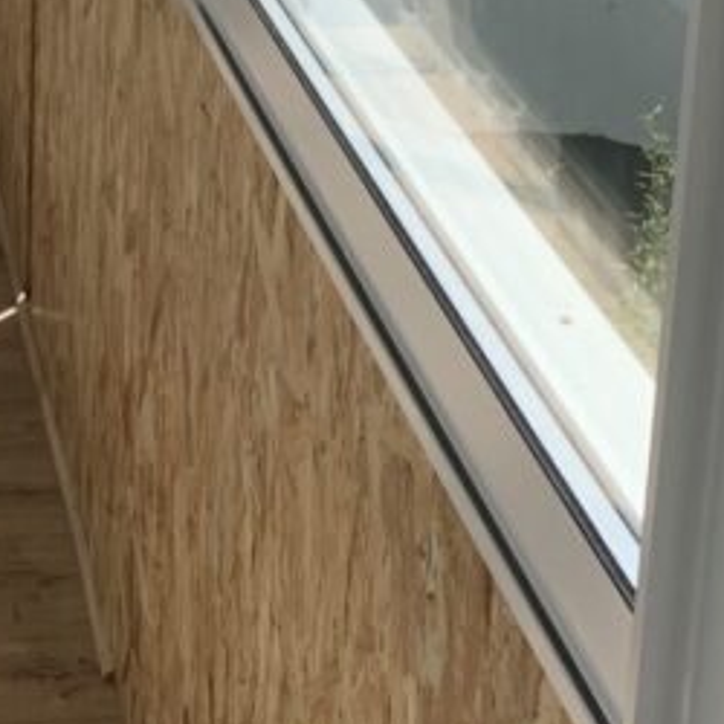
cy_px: -255
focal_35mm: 94
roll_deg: -1.9
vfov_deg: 17.2
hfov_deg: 18.2
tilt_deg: -11.6
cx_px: 101
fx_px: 2224
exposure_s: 1/1043
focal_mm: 4.25
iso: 25
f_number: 1.8
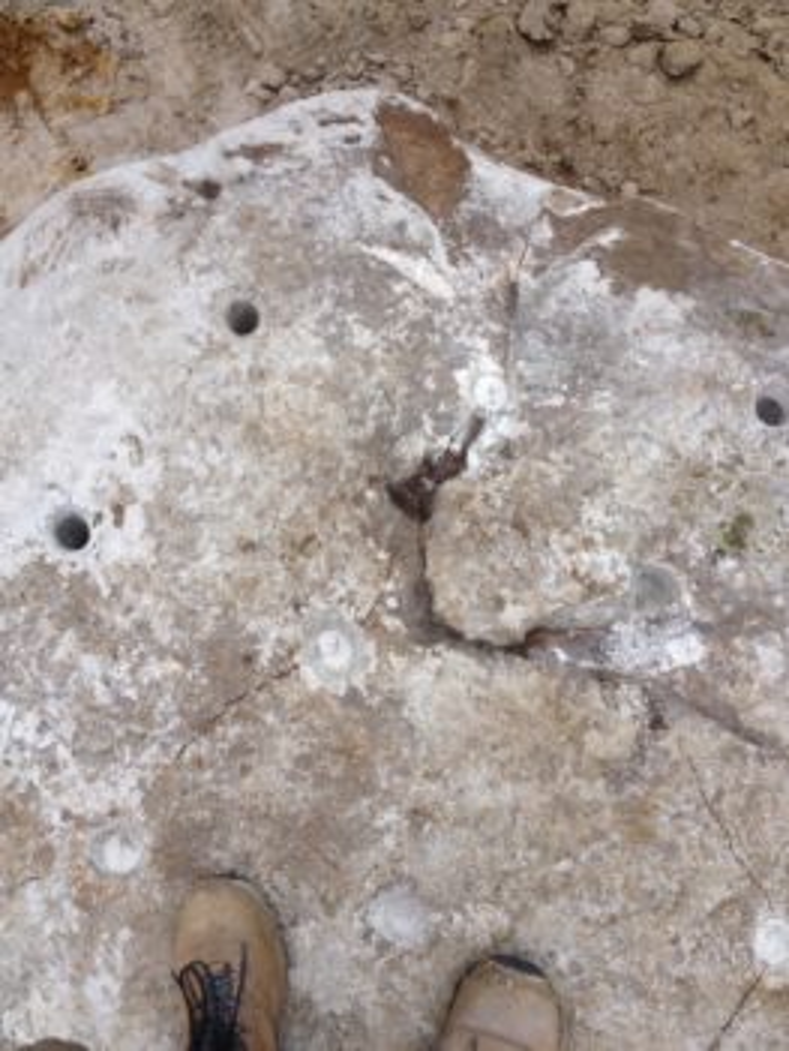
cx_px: 394
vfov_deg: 52.6
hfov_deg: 40.7
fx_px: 1062
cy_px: 526
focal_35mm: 35
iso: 50
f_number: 2.4
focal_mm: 4.28
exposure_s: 1/756
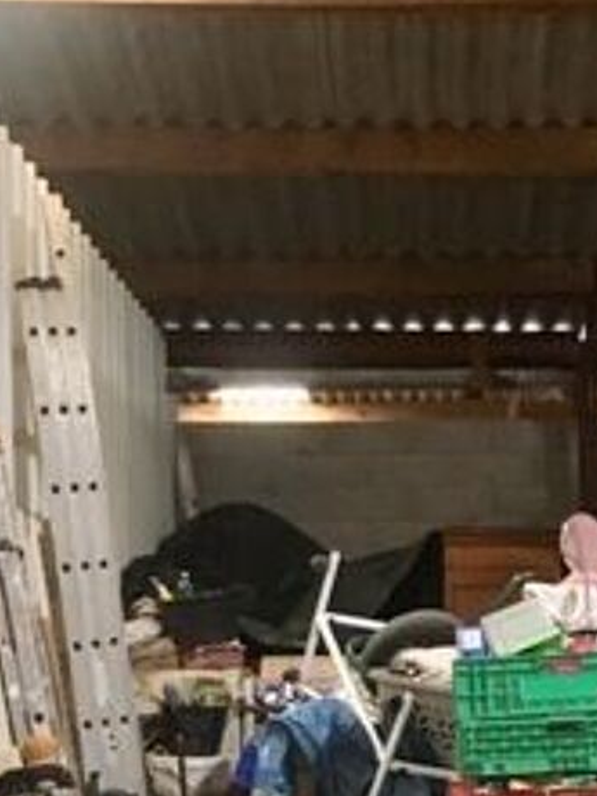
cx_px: 568
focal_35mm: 84
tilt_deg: +0.6
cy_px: 638
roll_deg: +0.9
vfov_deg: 23.0
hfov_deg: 17.2
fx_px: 1932
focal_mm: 4.15
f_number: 2.2
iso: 200
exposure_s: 1/33
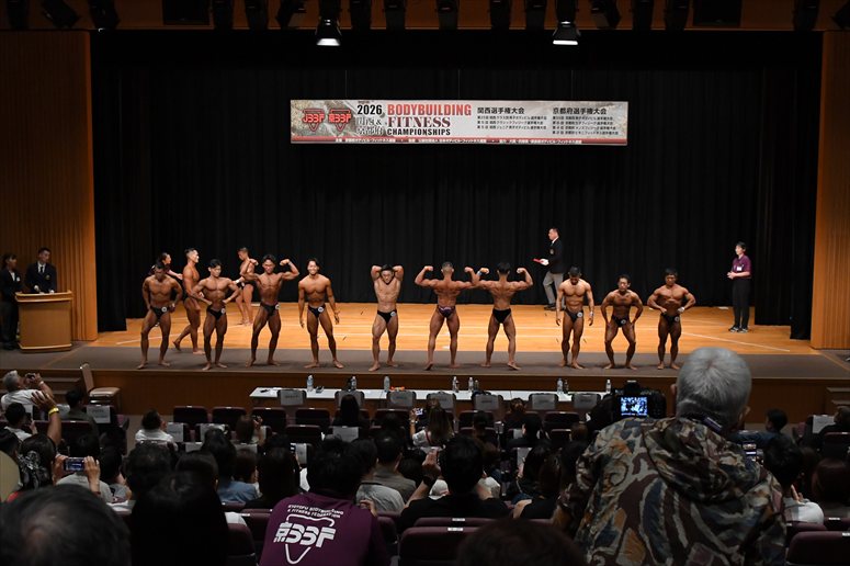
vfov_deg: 26.5
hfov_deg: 38.9
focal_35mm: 51
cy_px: 283
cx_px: 425
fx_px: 1204
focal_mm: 34
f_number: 5.6
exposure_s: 1/400
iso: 4000
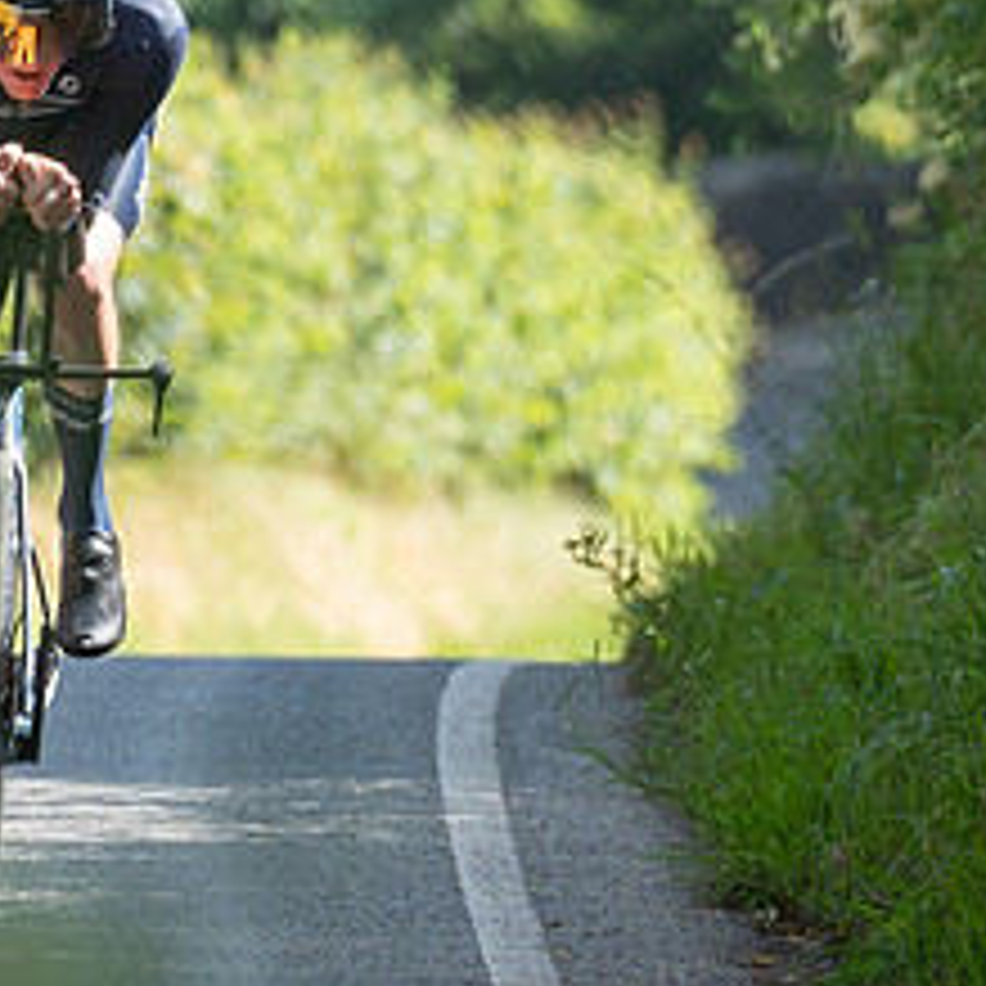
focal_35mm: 974
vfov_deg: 1.8
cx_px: -22
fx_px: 31388
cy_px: 730
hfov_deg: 1.8
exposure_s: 1/1000
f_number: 3.5
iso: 400
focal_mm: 200
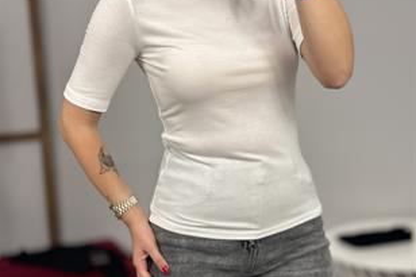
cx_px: 208
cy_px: 205
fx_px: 774
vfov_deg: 20.1
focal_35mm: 67
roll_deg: +3.5
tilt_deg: -35.9
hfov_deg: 30.1
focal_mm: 6.86
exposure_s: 1/100
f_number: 1.78
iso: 64
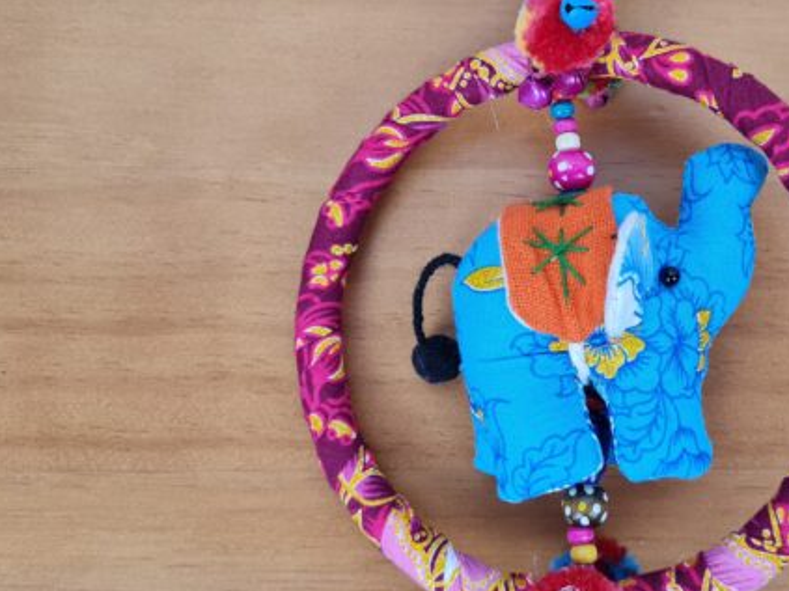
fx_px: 980
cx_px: 556
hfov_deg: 43.0
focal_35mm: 43
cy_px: 249
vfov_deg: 33.5
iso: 125
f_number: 1.8
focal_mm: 5.4
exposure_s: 1/120
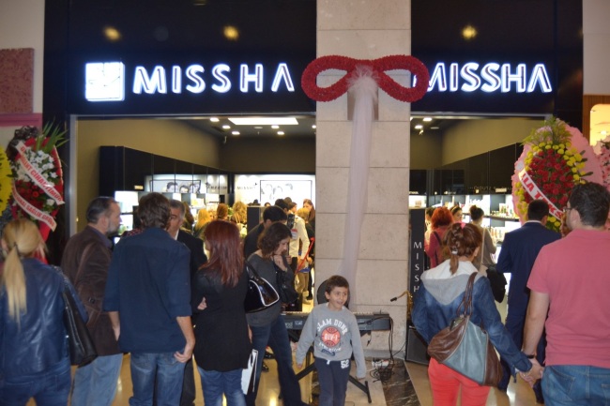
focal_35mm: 27
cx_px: 305
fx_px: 457
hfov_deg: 67.4
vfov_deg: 47.9
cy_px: 203
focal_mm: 18
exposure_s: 1/50
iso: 800
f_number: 3.5
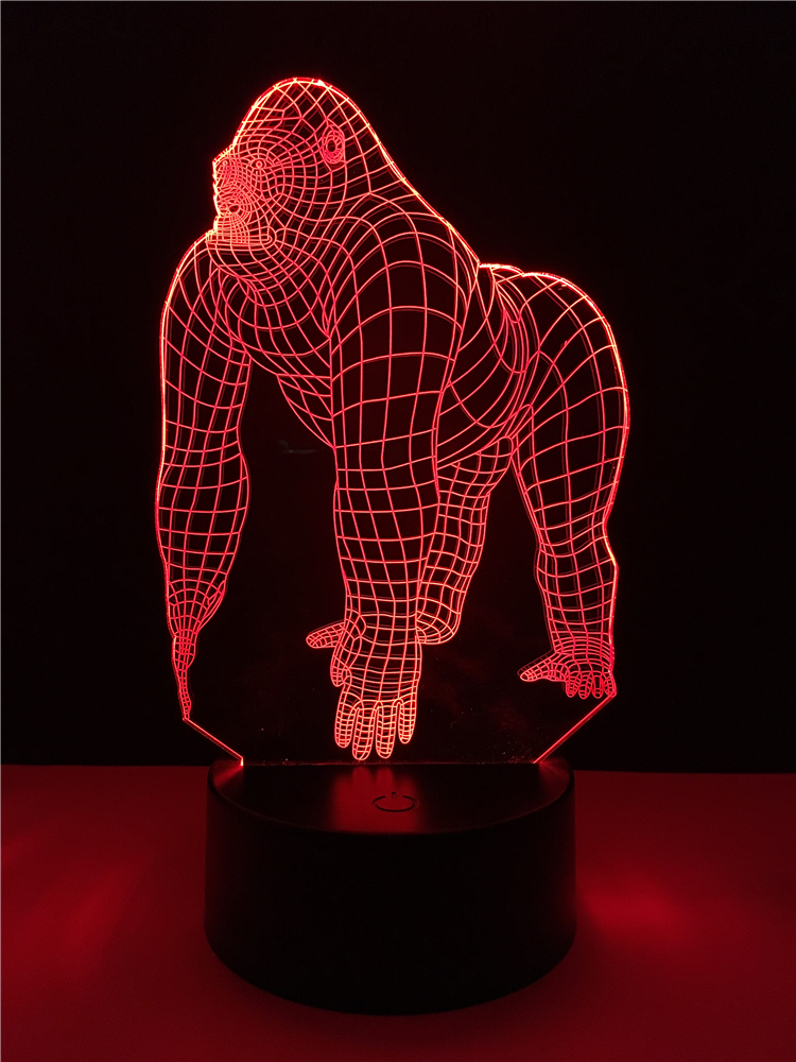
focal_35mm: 29
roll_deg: -1.0
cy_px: 531
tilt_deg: -4.5
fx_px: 889
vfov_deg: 61.7
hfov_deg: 48.2
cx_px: 398
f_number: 2.2
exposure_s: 1/17
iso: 250
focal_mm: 4.15
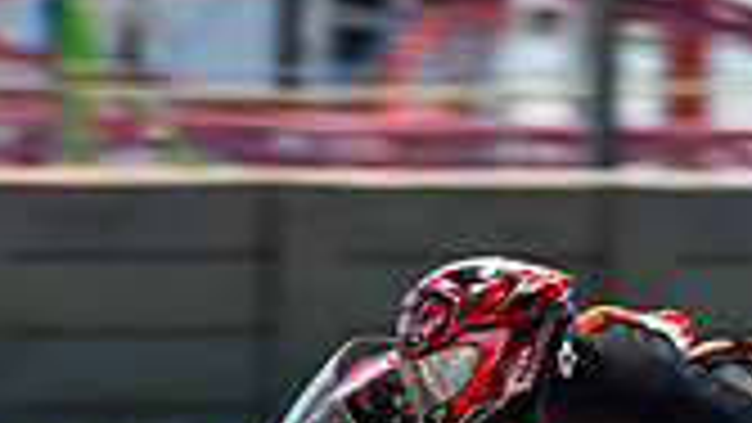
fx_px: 30553
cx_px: 1009
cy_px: 565
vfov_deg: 0.8
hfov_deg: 1.4
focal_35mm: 1532
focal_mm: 280
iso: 160
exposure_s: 1/400
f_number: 4.5
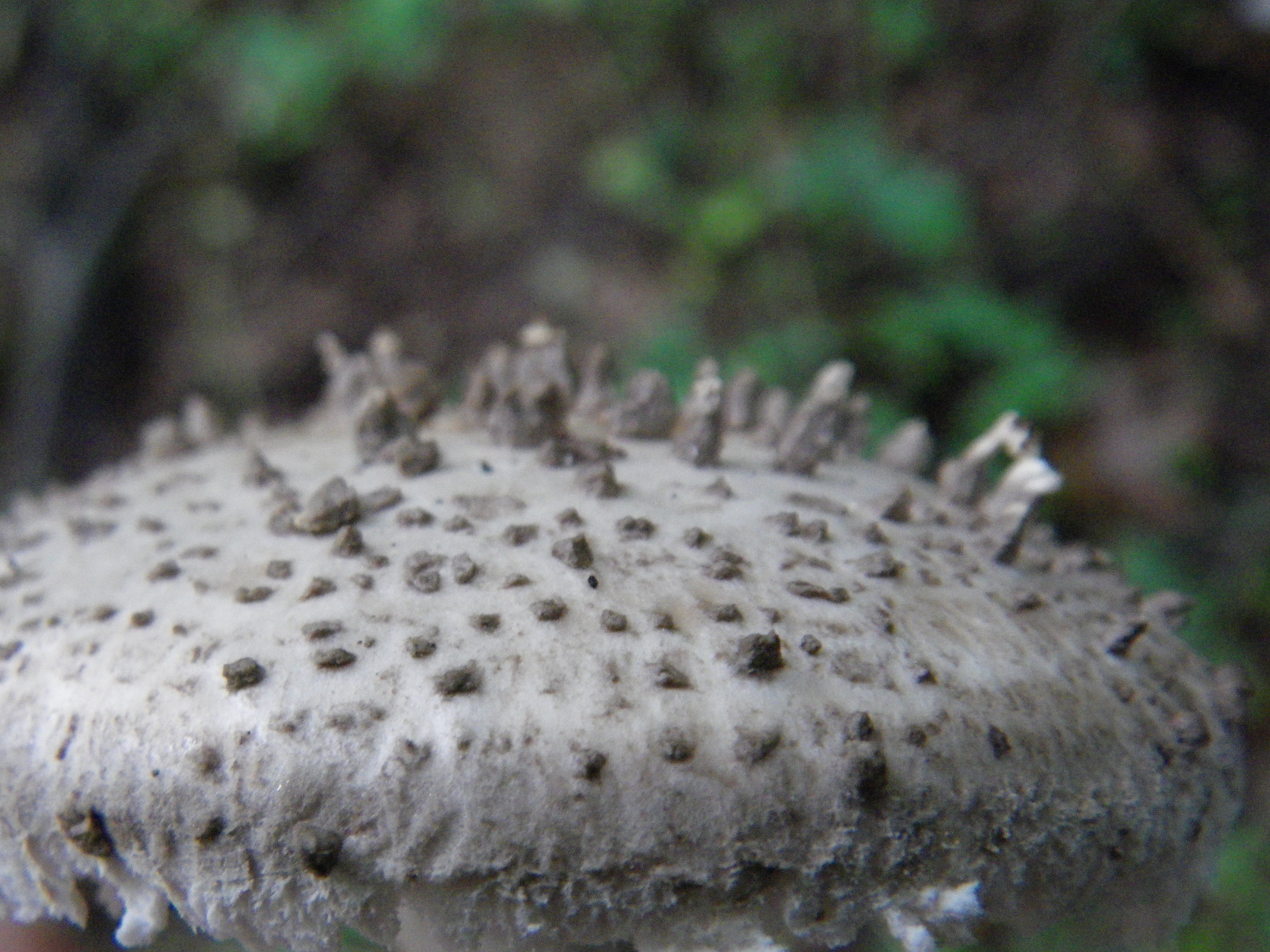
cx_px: 524
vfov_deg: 32.0
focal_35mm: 45
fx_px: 1651
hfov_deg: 41.9
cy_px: 603
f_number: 3.8
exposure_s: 1/50
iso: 400
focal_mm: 6.1
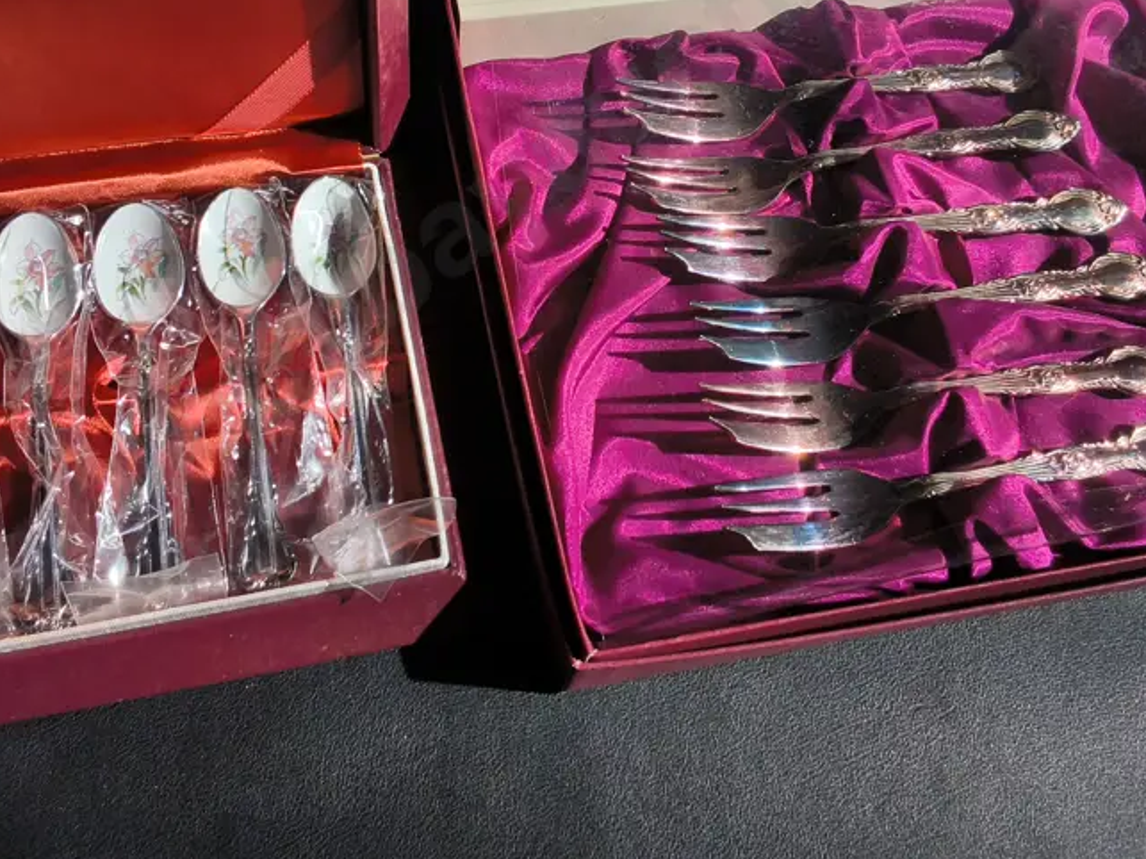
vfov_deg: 32.7
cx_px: 522
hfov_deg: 43.8
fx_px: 1423
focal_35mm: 43
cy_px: 185
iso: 32
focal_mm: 2.87
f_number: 2
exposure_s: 1/4167
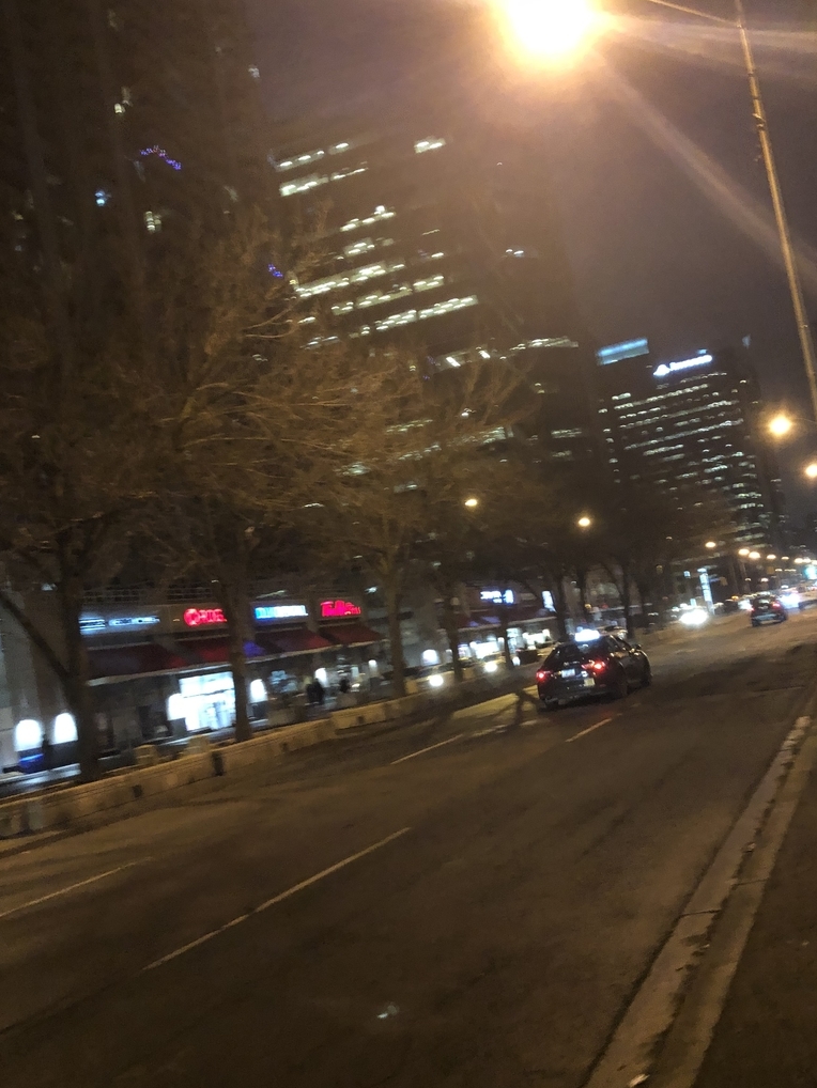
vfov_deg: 55.3
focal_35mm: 33
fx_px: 1038
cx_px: 479
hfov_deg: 42.8
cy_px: 556
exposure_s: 1/4
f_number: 1.8
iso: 100
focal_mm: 3.99
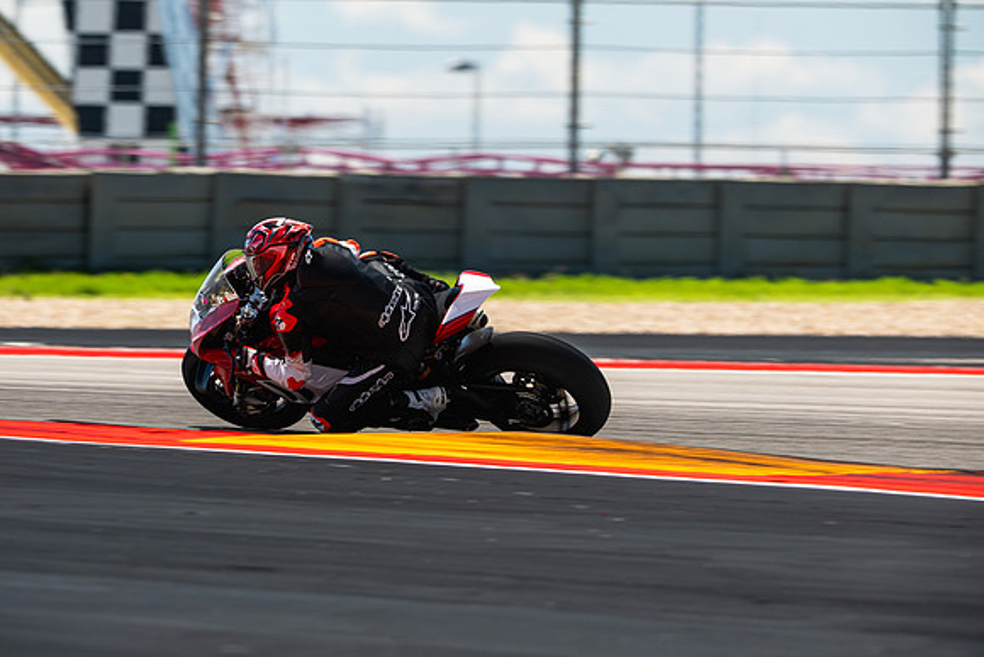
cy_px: 328
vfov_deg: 3.3
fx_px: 11482
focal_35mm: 420
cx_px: 492
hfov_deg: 4.9
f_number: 4.5
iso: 160
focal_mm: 280
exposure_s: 1/400
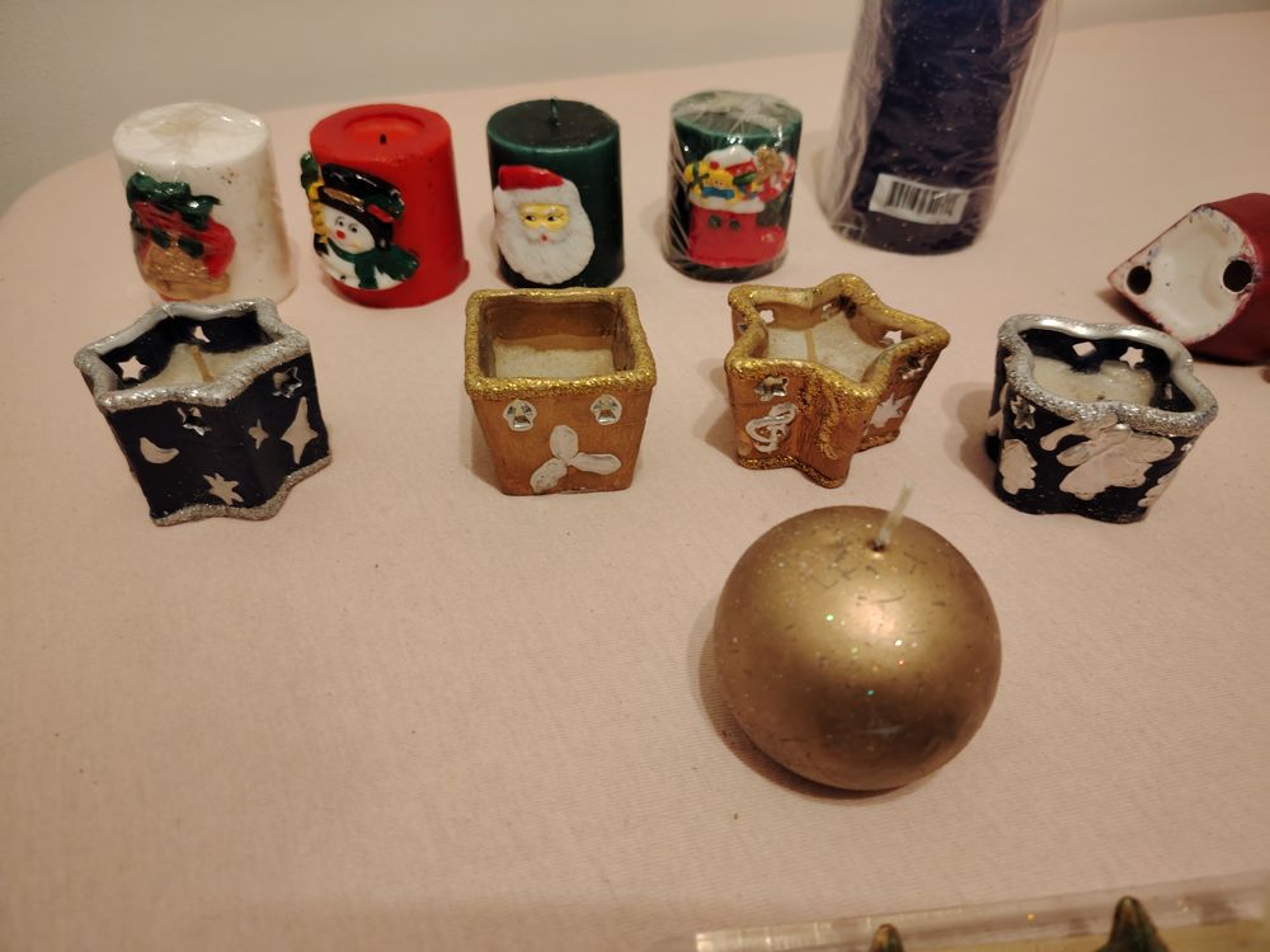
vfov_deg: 56.8
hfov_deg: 71.6
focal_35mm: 24
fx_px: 881
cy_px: 476
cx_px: 635
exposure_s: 1/33.3
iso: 841
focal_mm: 5.25
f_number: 1.75
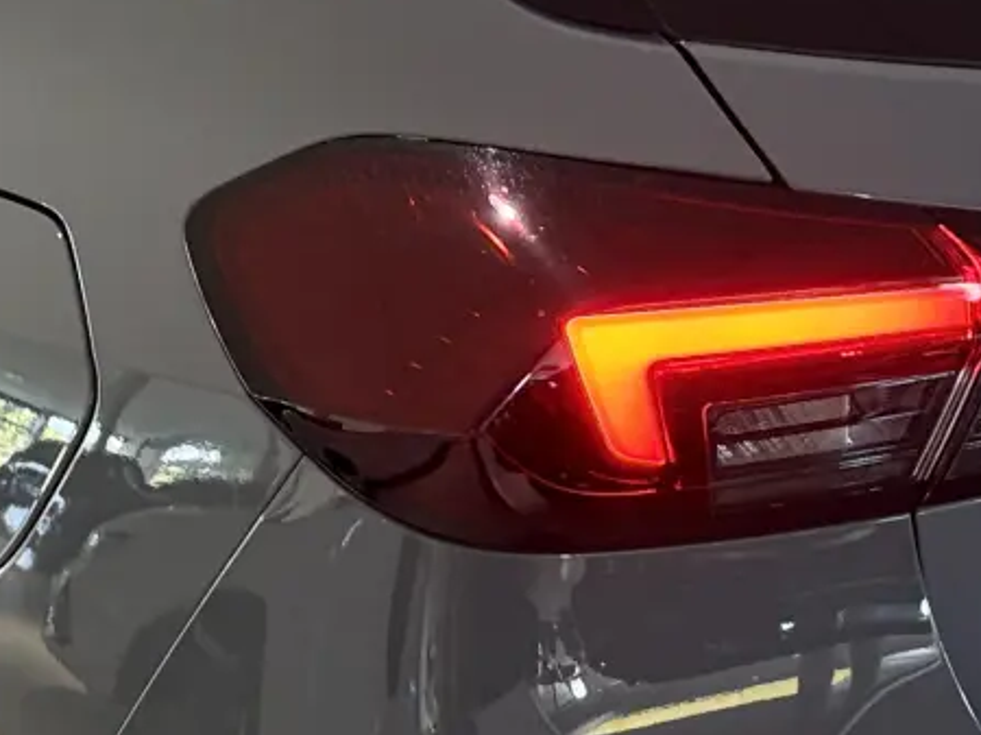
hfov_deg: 17.7
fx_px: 3144
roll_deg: +1.1
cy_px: 598
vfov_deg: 13.3
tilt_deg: -23.5
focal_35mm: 111
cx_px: 299
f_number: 1.6
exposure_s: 1/49
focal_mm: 5.96
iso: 160
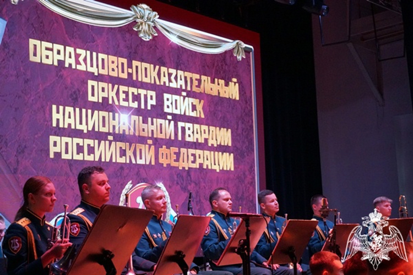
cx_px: 206
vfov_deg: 22.6
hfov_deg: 33.4
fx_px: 688
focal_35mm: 60
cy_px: 138
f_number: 4.5
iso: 6400
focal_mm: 40
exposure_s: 1/100
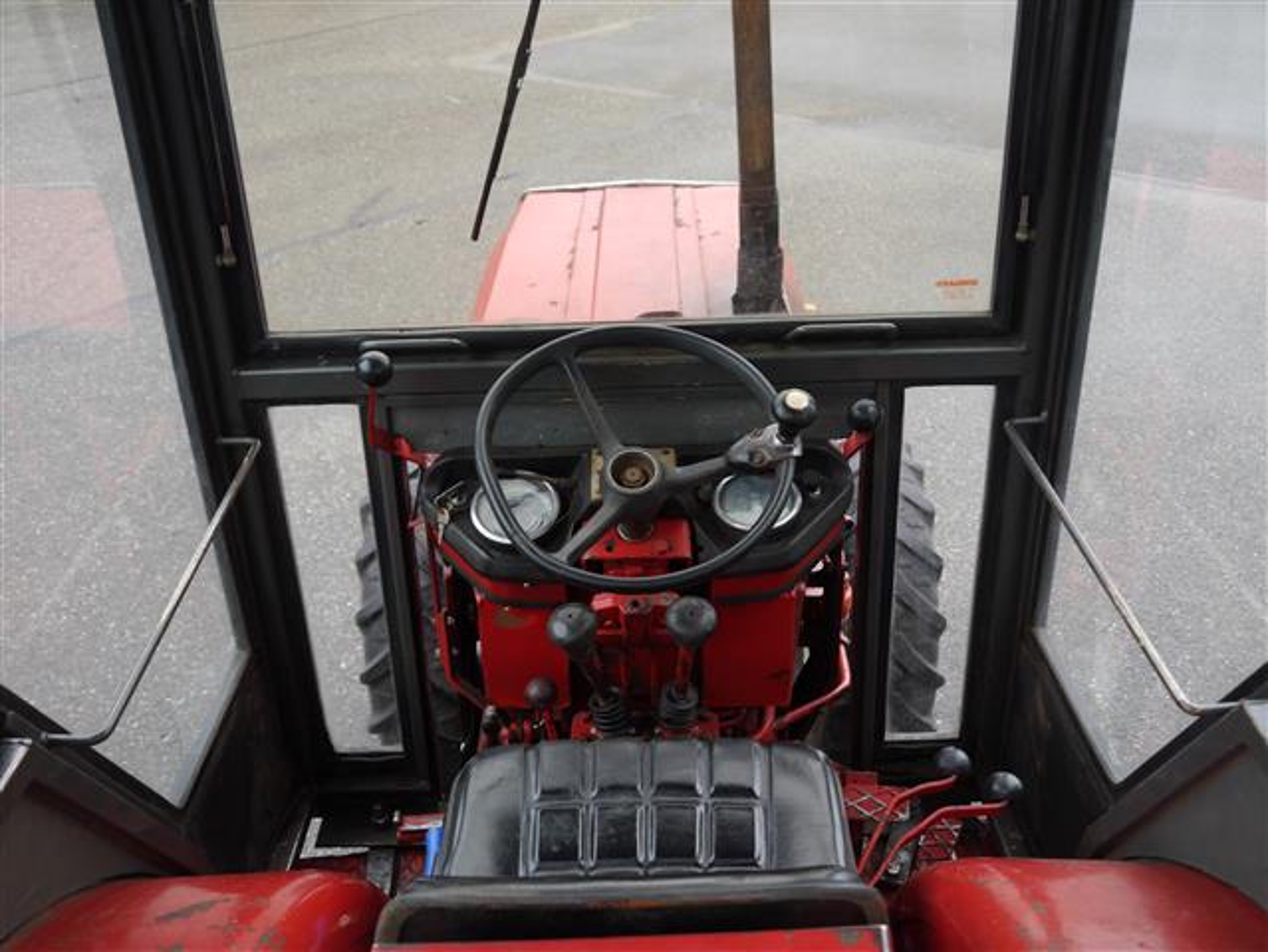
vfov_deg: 39.7
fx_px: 1319
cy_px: 476
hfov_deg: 51.3
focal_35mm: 36
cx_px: 634
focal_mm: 18
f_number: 4
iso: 320
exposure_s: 1/125
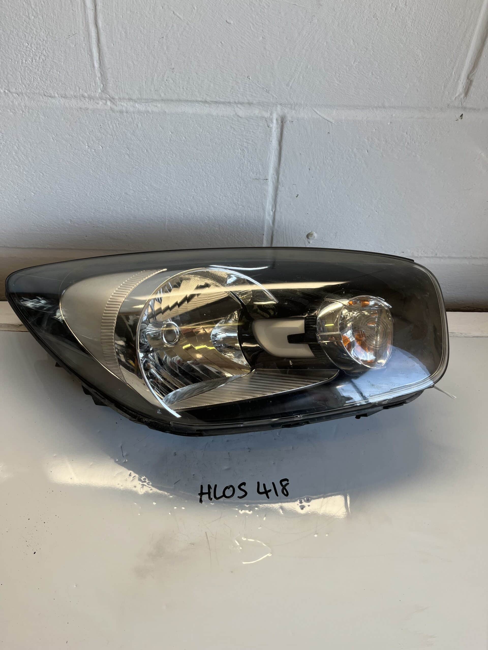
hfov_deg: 53.1
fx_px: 489
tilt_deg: -43.3
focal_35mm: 26
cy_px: 325
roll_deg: -2.0
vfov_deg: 67.3
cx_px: 244
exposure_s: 1/203
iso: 40
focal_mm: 5.1
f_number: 1.6
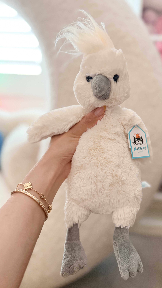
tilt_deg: -7.5
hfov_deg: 42.3
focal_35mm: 27
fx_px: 206
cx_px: 108
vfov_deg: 69.9
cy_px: 144
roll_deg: -3.6
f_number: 1.78
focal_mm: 6.76
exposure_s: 1/60
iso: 500
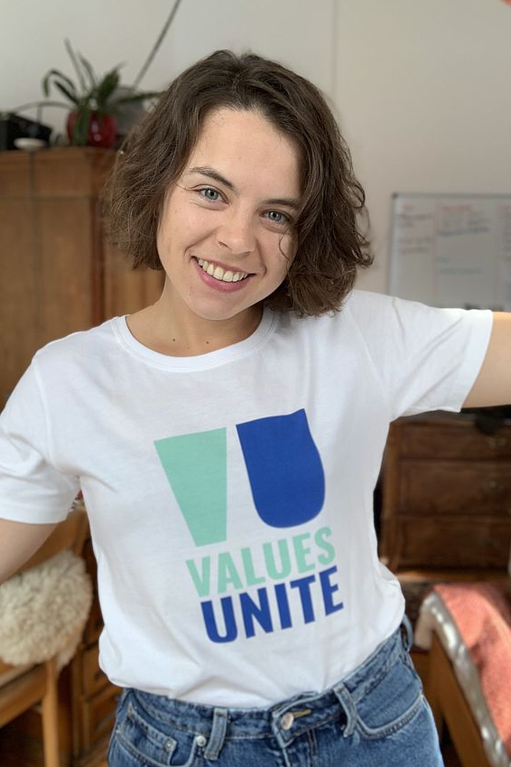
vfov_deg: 55.8
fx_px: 724
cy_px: 388
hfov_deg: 38.8
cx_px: 230
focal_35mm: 34
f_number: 2.2
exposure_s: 1/60
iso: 40
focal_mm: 2.87
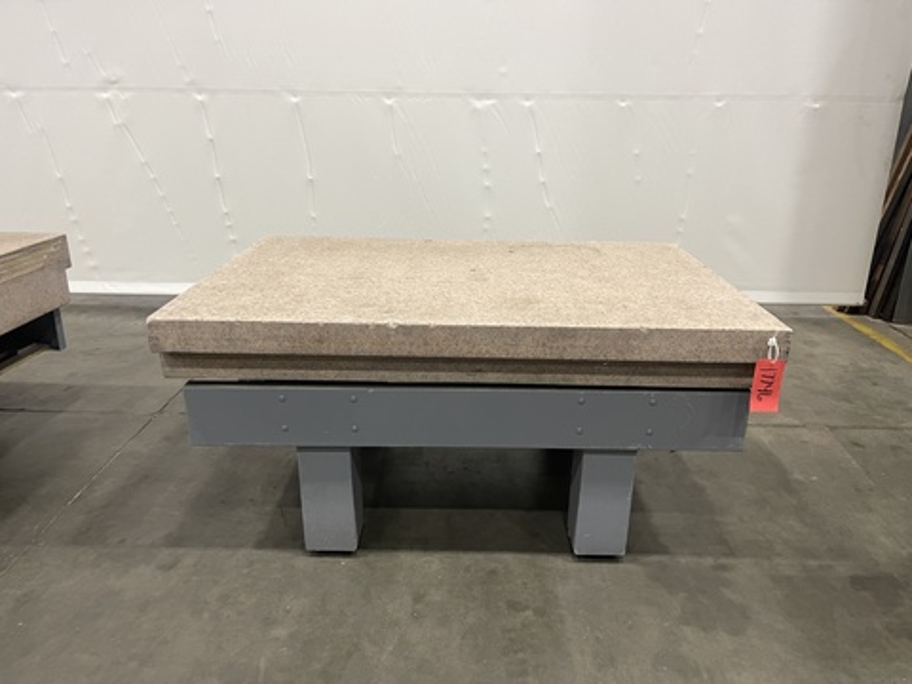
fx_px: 659
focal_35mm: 25
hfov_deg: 69.4
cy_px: 342
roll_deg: -0.5
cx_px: 456
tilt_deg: -20.4
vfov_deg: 54.9
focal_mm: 5.1
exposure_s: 1/60
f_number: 1.6
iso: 250
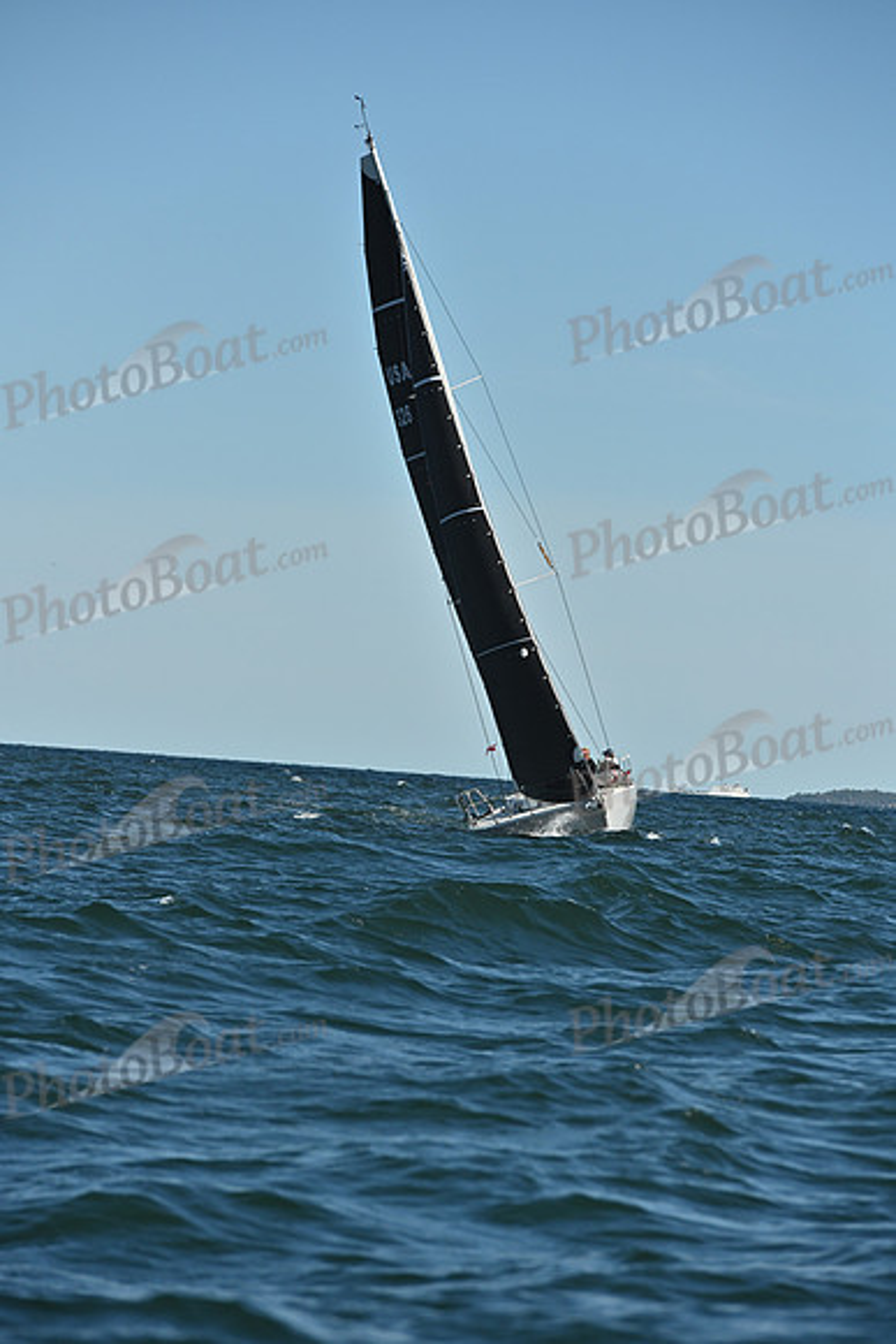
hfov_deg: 7.2
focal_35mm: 190
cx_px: 448
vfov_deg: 10.8
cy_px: 672
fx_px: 7089
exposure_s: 1/3200
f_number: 6.3
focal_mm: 190
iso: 320
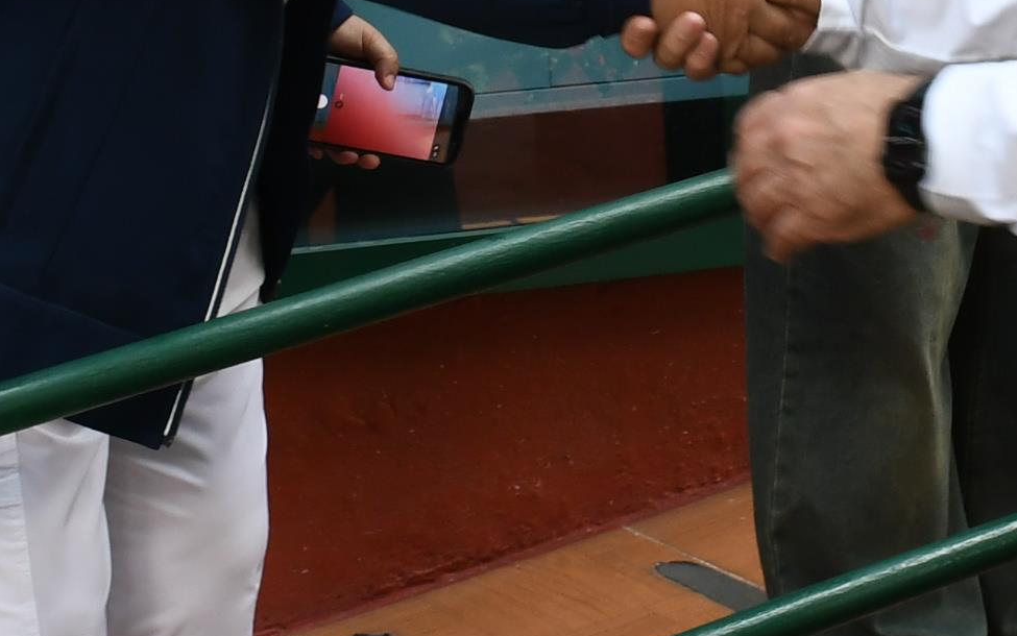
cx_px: 807
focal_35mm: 144
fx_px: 3992
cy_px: -141
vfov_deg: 9.0
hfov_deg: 14.4
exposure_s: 1/100
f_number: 8
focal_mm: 22
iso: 640
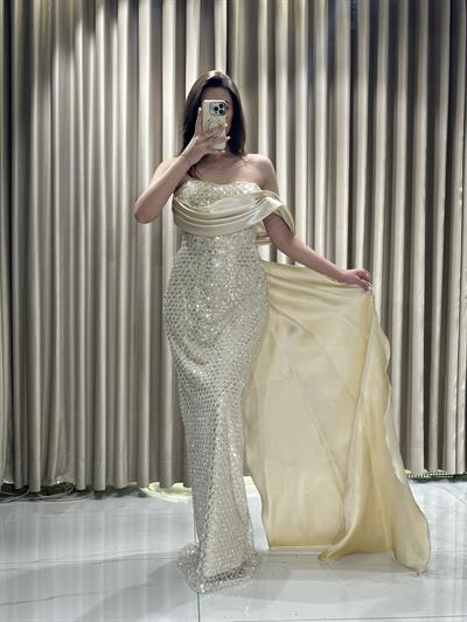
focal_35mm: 48
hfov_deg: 30.3
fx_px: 863
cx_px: 234
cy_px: 311
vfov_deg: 39.6
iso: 64
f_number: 1.78
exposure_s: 1/184
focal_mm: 6.86
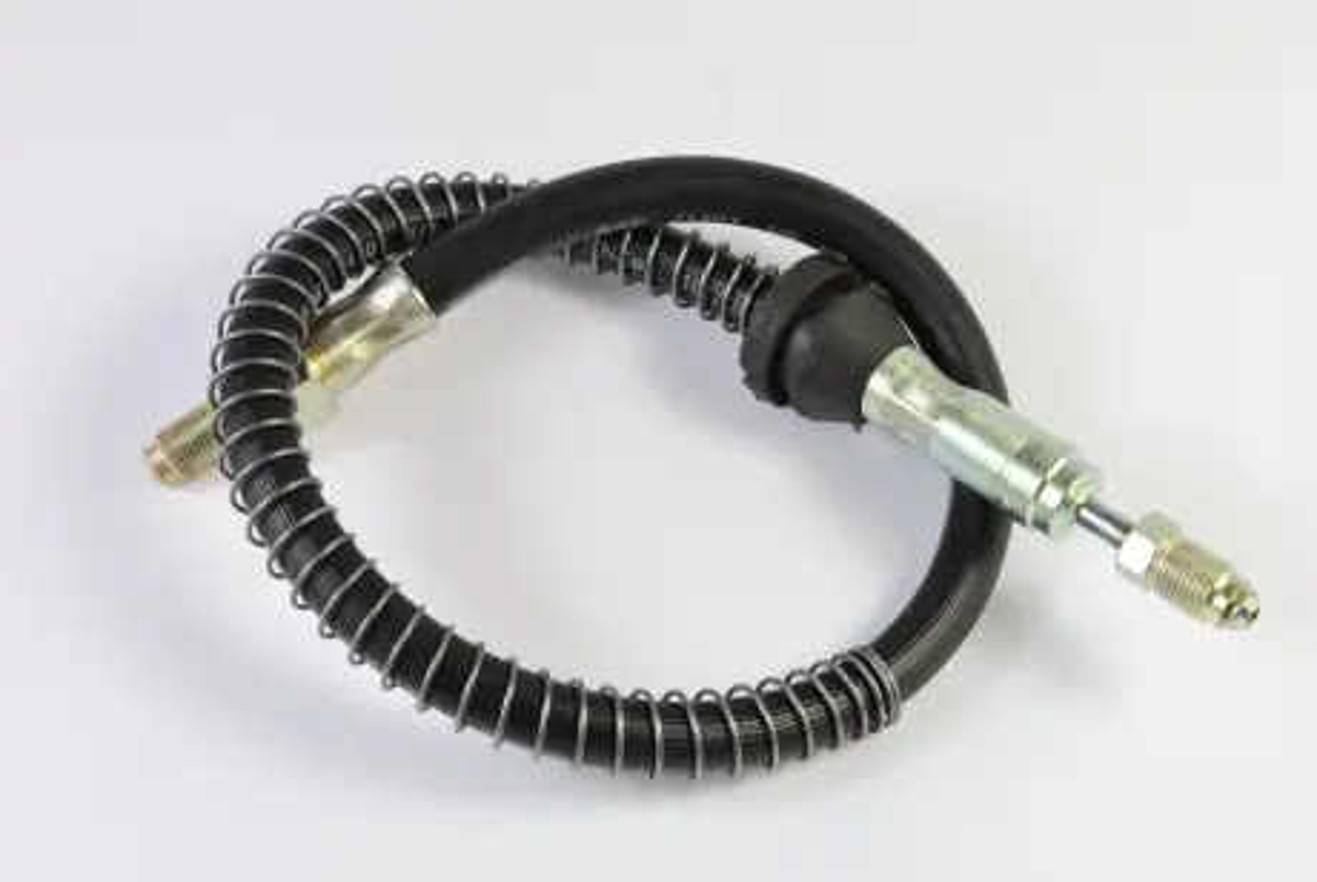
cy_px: 441
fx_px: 2418
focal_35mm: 66
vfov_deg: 20.7
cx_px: 658
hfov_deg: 30.5
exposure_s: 1/30
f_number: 13
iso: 450
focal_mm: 44
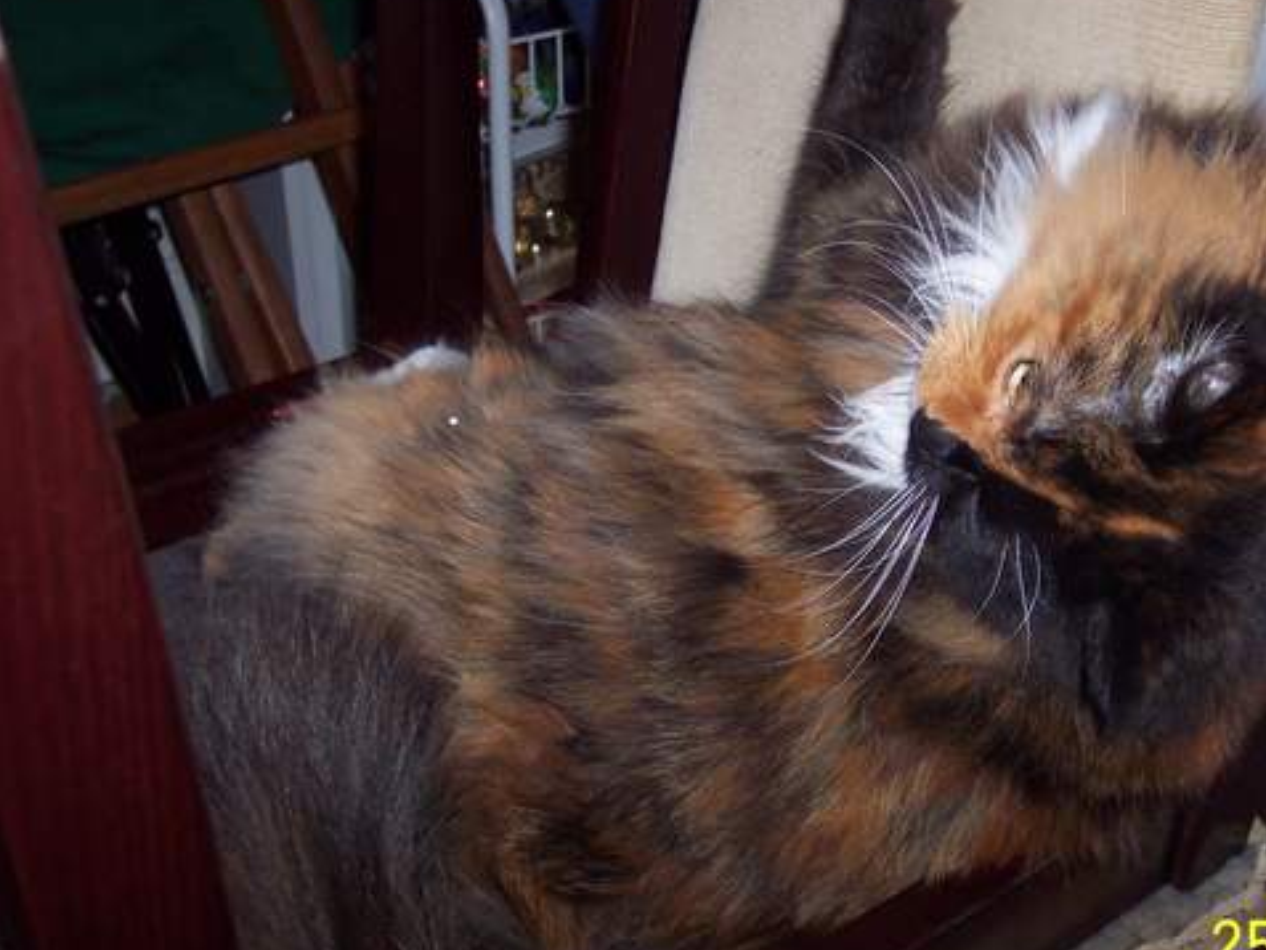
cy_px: 470
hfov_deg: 37.2
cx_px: 802
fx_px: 1866
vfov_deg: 28.6
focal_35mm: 51
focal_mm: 8
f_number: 2.8
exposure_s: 1/30
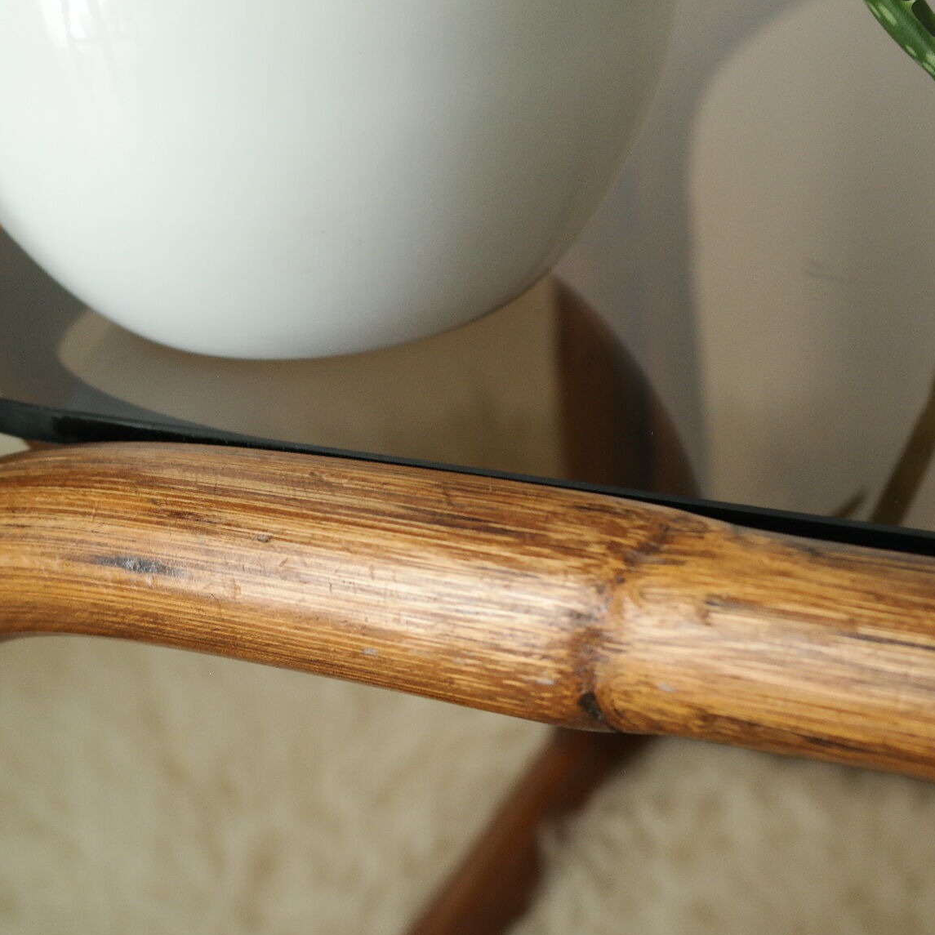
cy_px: 469
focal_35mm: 68
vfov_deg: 25.4
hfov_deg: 25.3
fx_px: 2078
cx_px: 561
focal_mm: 35
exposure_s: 1/25
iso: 800
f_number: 5.6
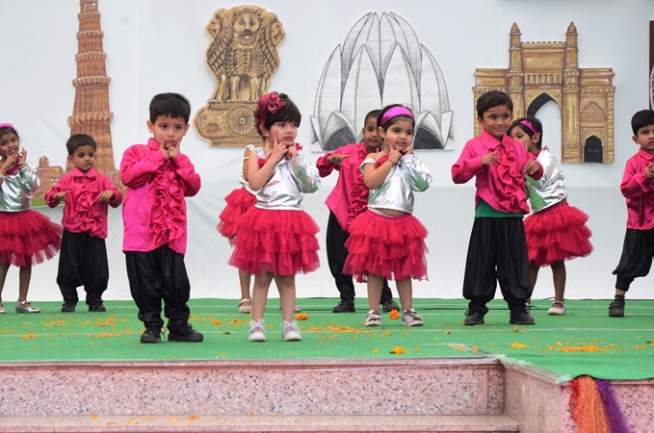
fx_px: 2040
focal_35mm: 112
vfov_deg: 12.1
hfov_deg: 18.2
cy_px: 216
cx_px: 327
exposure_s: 1/160
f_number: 9
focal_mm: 75
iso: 500
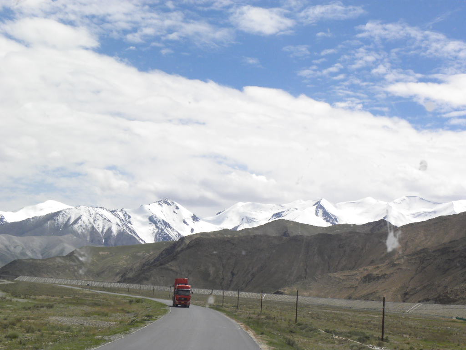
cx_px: 233
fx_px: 1144
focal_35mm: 85
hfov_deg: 23.0
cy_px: 175
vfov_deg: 17.4
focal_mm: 15.1
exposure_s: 1/392
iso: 64
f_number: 7.1
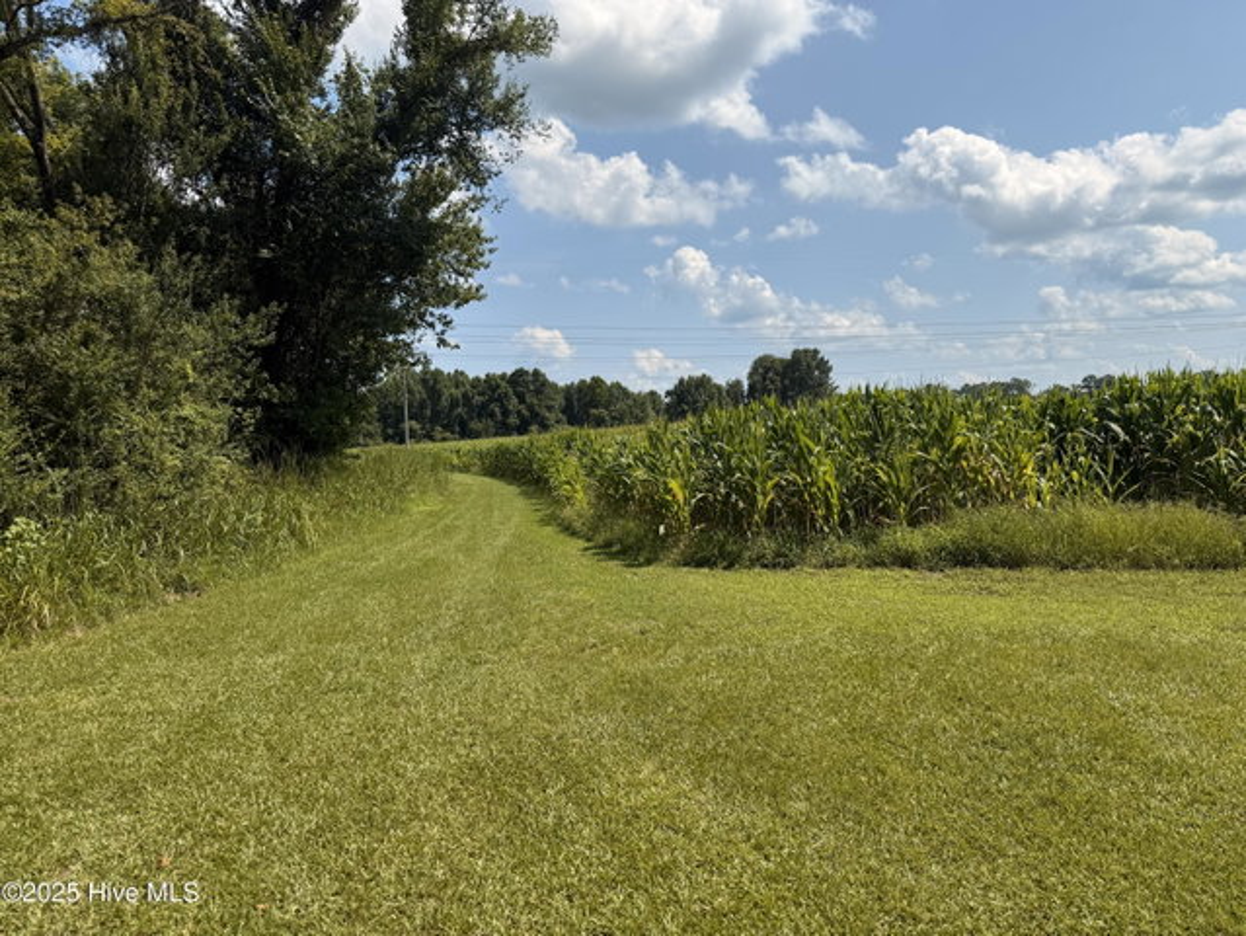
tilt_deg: -1.4
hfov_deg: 71.6
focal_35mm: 24
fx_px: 864
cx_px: 623
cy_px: 468
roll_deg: +2.1
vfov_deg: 56.9
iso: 80
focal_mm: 6.76
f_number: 1.78
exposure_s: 1/5714
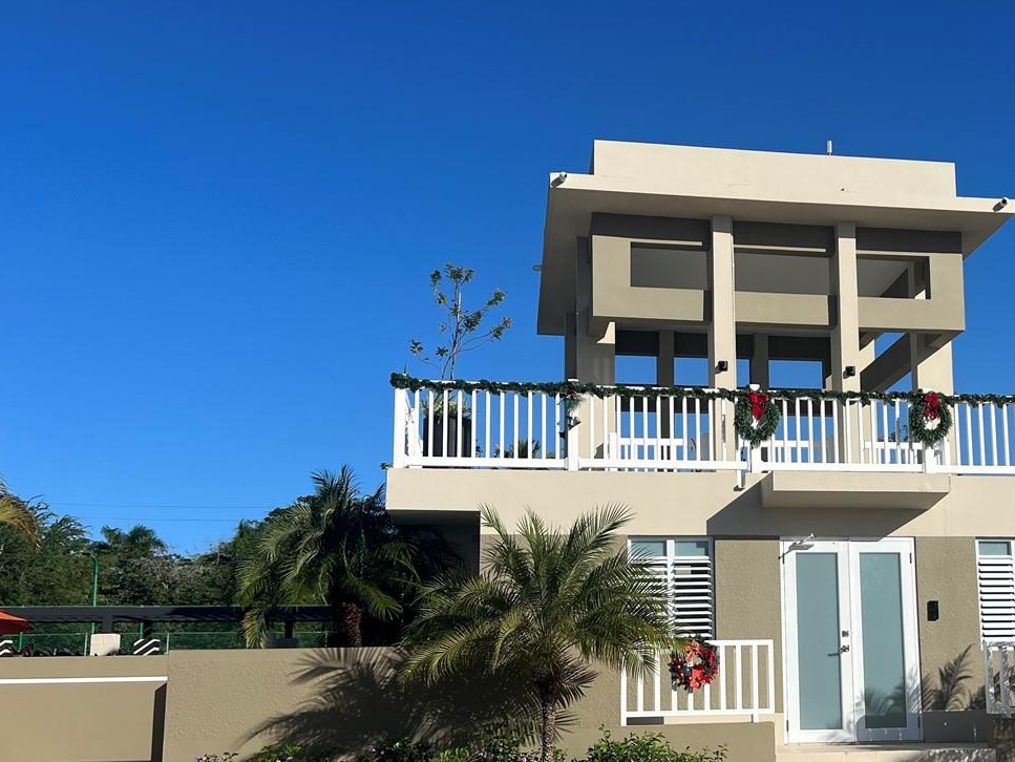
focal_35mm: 43
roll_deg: +0.0
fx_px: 1261
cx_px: 741
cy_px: 451
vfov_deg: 33.5
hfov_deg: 42.7
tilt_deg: +7.0
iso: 50
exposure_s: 1/6993
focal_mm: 5.7
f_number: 1.5
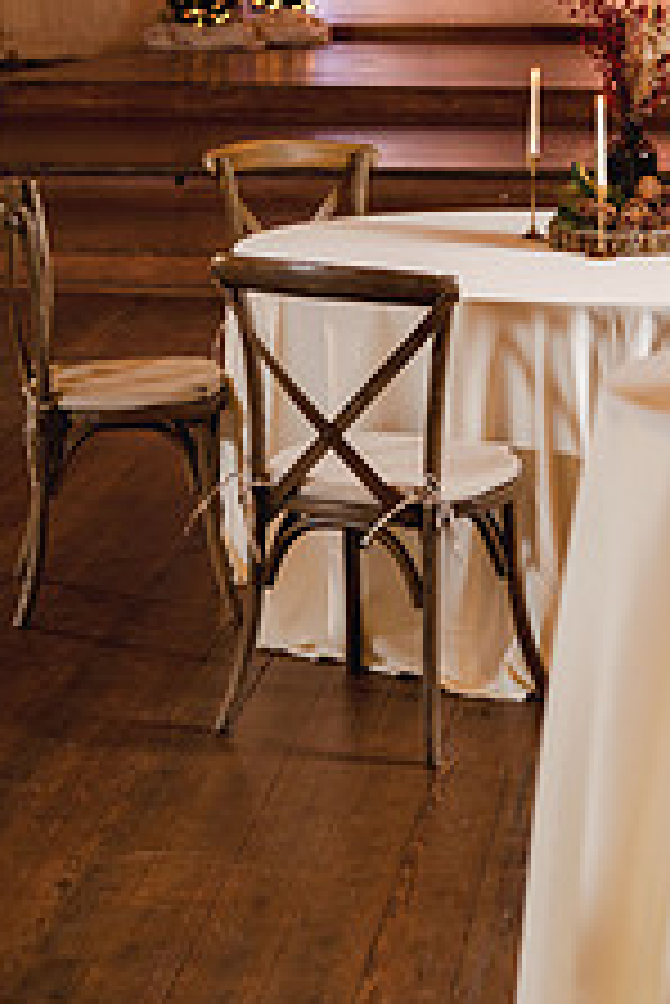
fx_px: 2815
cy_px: 275
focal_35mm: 101
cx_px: 594
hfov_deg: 13.5
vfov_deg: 20.1
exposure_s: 1/80
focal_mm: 50
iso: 400
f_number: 2.8
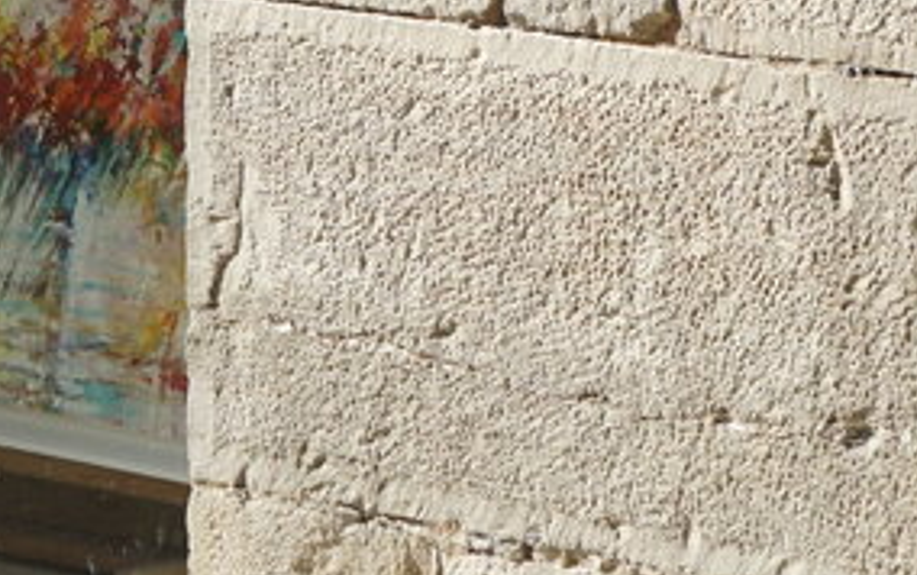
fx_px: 7528
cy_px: -578
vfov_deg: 4.3
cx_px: 368
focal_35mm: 301
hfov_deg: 7.0
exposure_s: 1/200
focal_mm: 70
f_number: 7.1
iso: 100
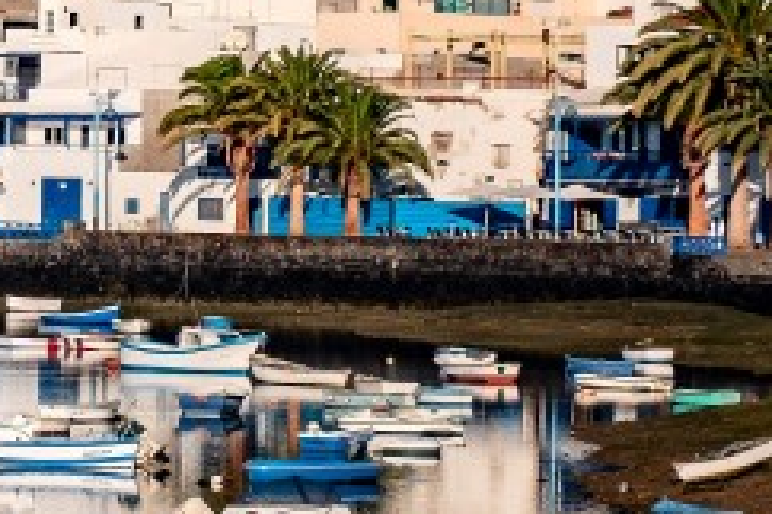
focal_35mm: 286
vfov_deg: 4.8
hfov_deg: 7.1
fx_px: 6129
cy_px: 313
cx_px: -236
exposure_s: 1/640
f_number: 5.6
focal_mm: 40.1
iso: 200
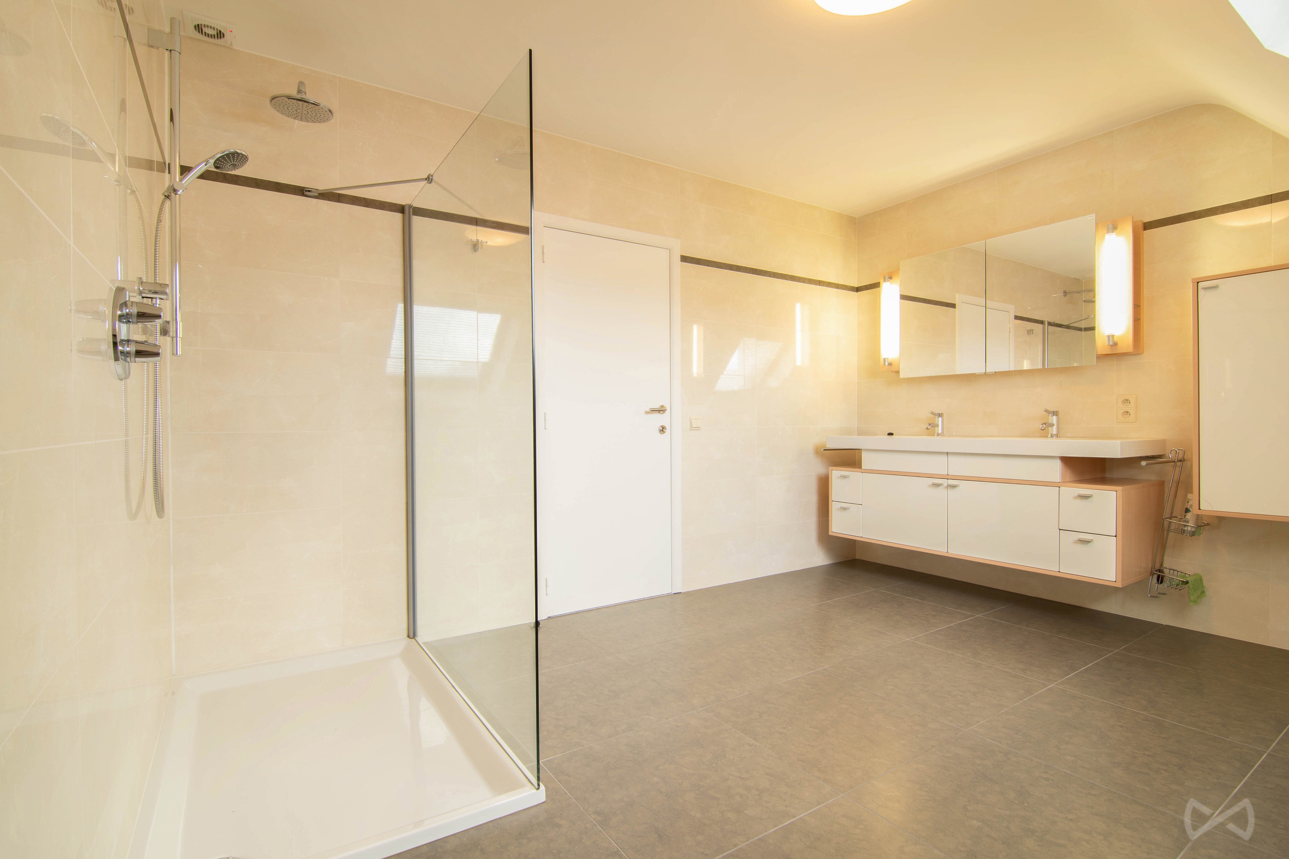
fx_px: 573
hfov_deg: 96.7
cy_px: 430
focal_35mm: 16
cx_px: 644
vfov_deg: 73.7
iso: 100
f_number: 8
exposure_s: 1/2
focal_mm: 11
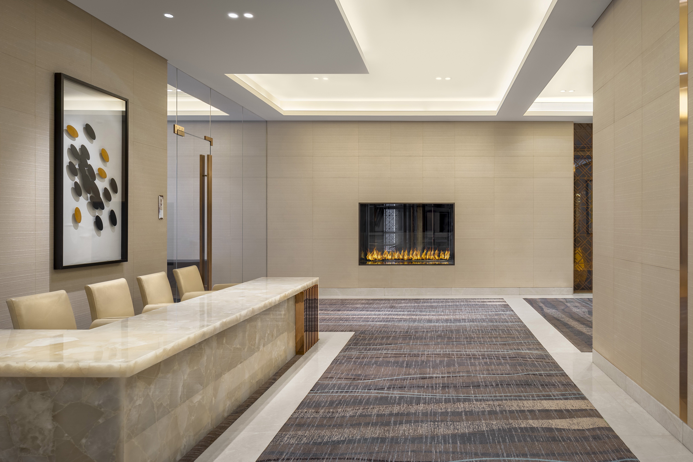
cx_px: 346
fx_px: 462
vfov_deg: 53.1
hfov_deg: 73.7
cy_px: 231
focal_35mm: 24
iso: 200
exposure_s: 1/15
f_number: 9
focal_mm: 24
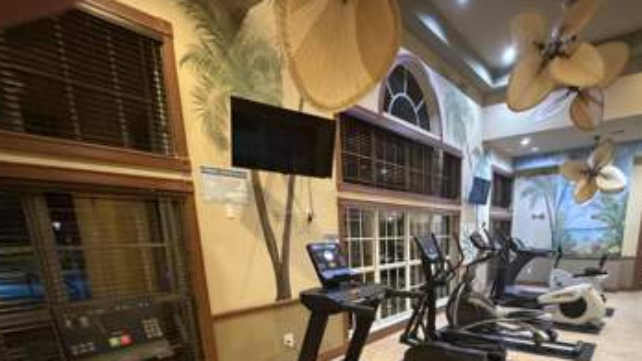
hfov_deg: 82.7
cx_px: 387
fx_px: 358
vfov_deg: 48.7
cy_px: 316
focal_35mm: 21
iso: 1000
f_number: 2.2
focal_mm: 2.22
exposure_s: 1/40
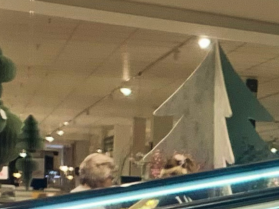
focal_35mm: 181
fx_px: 1459
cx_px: 521
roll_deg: -1.7
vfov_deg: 8.1
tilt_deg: -2.5
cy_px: 298
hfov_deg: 10.2
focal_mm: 4.25
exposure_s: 1/50
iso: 80
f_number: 1.8
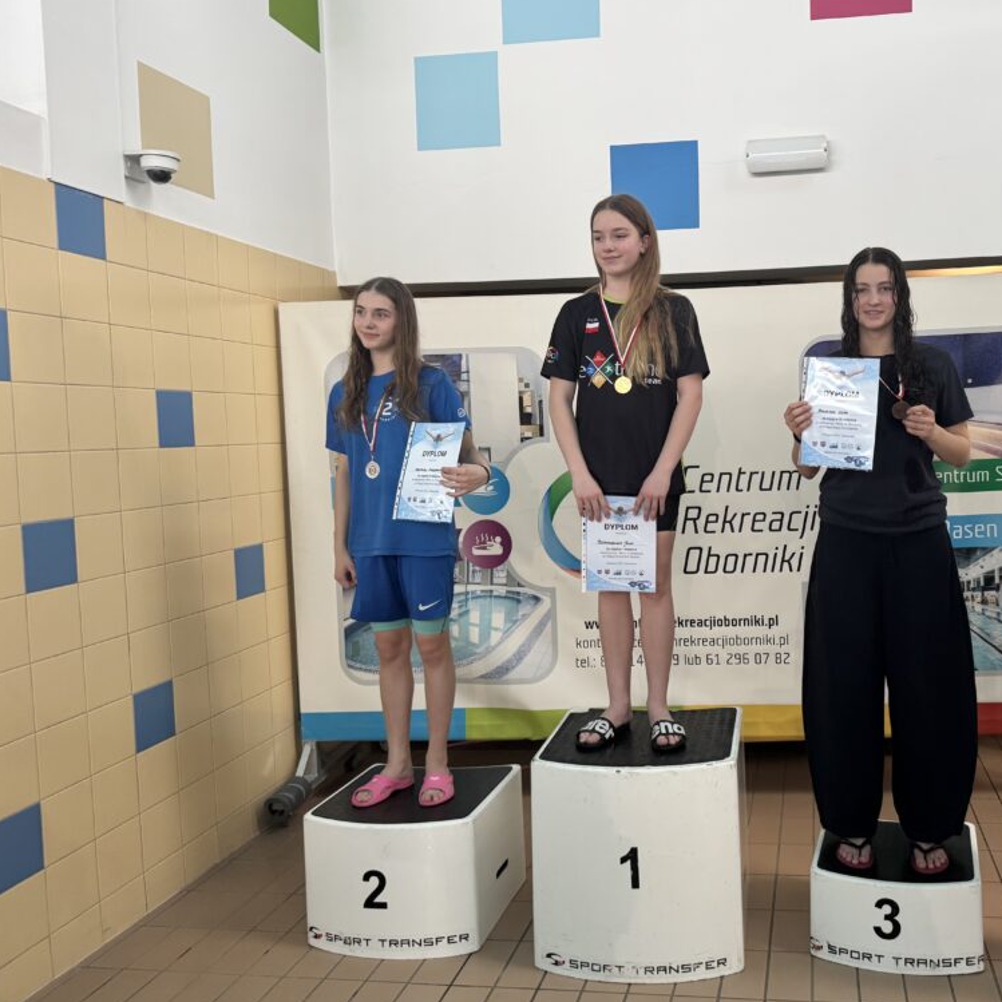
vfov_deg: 55.6
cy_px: 494
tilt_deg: -2.3
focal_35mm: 29
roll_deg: +1.3
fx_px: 950
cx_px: 680
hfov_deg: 54.3
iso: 250
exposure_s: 1/50
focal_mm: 6.76
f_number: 1.78
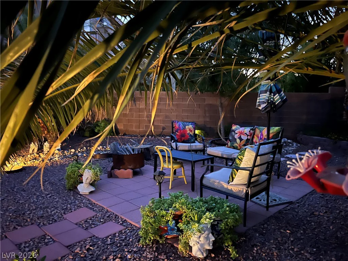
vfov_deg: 53.1
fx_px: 261
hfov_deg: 67.3
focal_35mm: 26
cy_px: 130
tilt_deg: -5.2
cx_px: 174
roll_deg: -1.6
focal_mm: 5.7
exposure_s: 1/9
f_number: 1.5
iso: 1600
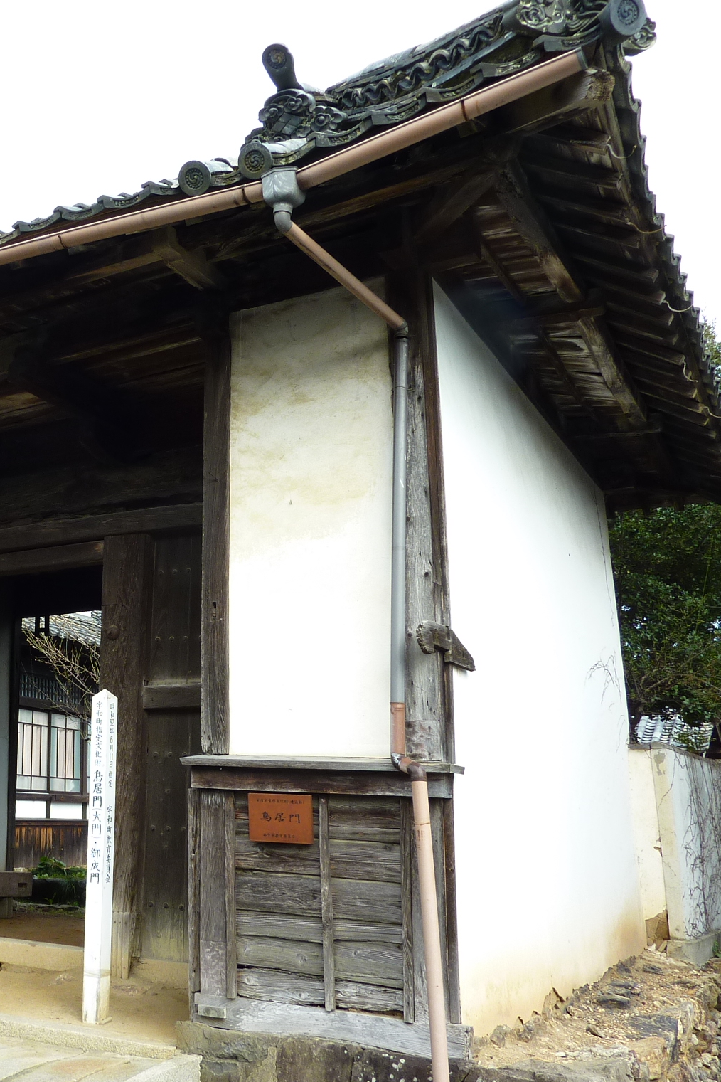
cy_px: 542
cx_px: 75
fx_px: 1051
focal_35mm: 35
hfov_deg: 35.7
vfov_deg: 54.4
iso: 80
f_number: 4
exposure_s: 1/125
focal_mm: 4.1
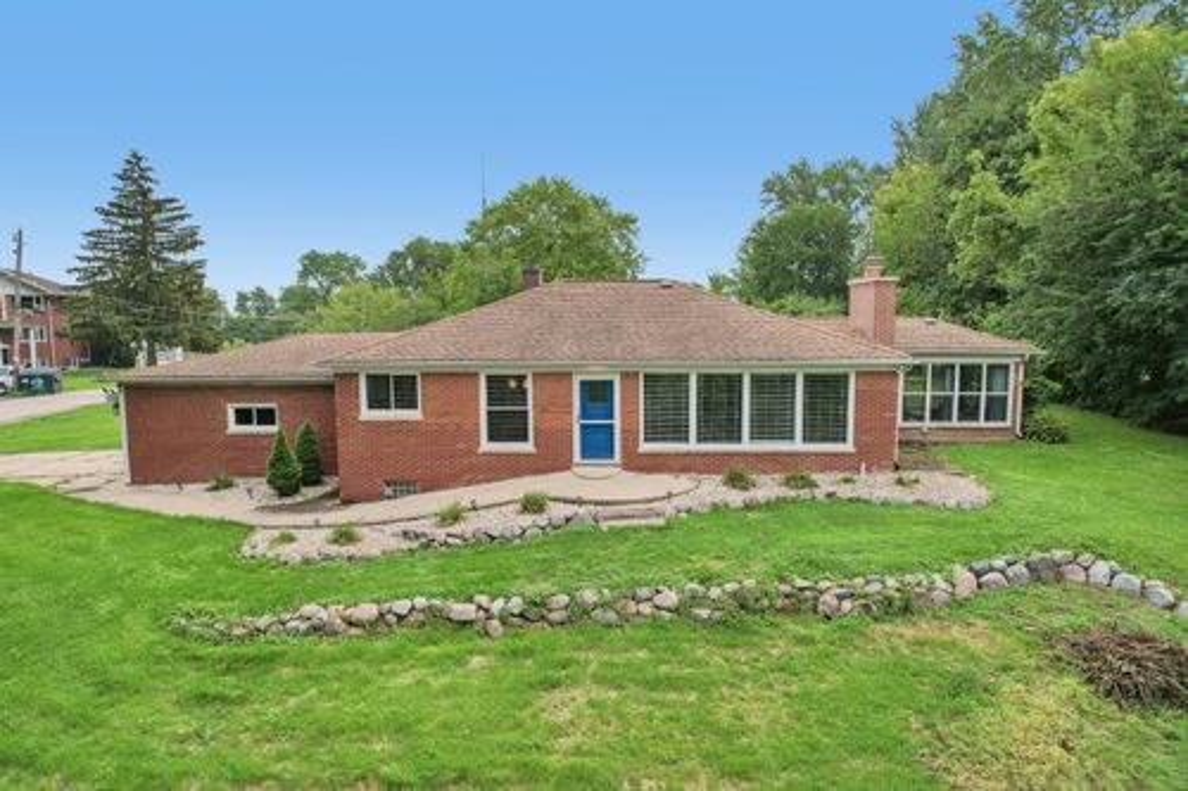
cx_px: 594
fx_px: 726
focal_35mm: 22
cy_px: 396
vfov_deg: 57.2
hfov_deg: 78.6
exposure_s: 1/2000
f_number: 2.8
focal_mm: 8.4
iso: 100
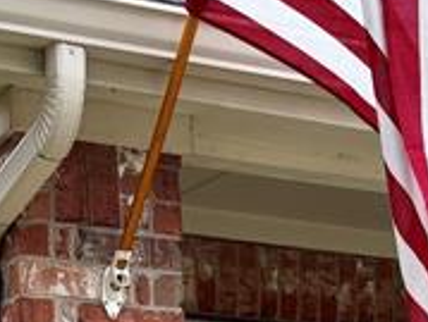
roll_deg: +0.6
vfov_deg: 10.2
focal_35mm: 137
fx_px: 1697
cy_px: 611
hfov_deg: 14.2
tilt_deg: +0.1
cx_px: 411
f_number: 1.78
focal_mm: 6.76
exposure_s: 1/3584
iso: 125
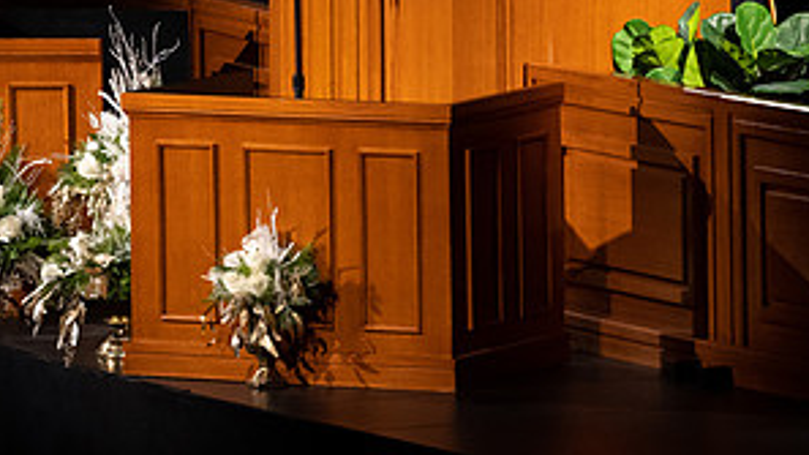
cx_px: 187
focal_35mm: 511
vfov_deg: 2.4
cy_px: 8
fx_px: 10961
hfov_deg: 4.2
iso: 1250
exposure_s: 1/200
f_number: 2.8
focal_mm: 200
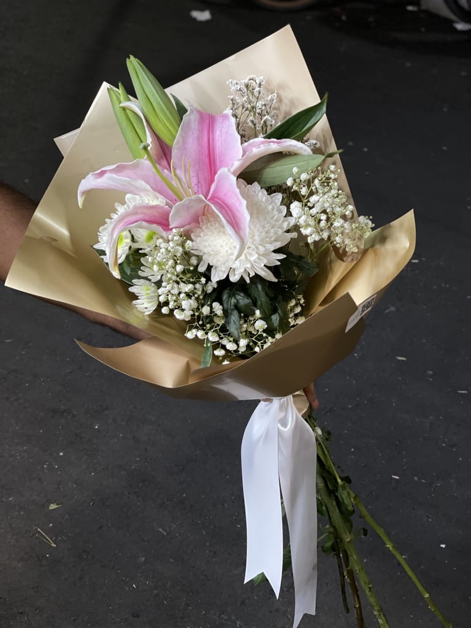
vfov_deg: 30.3
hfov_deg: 22.9
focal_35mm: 64
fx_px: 1161
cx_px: 236
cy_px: 314
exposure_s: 1/33
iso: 160
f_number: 2.2
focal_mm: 7.5
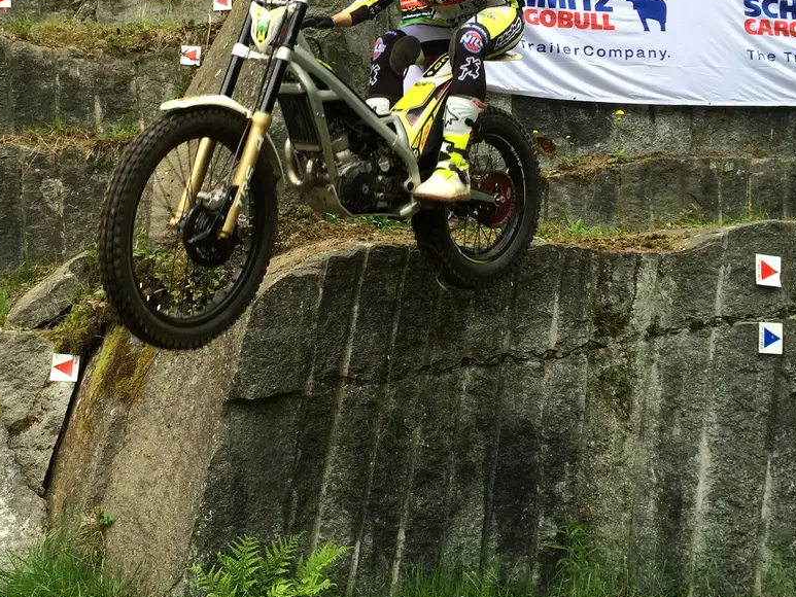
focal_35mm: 45
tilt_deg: +4.3
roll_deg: -1.1
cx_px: 355
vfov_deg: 31.9
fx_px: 1035
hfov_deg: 42.0
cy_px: 202
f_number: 2.2
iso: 32
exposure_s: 1/339
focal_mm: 4.15
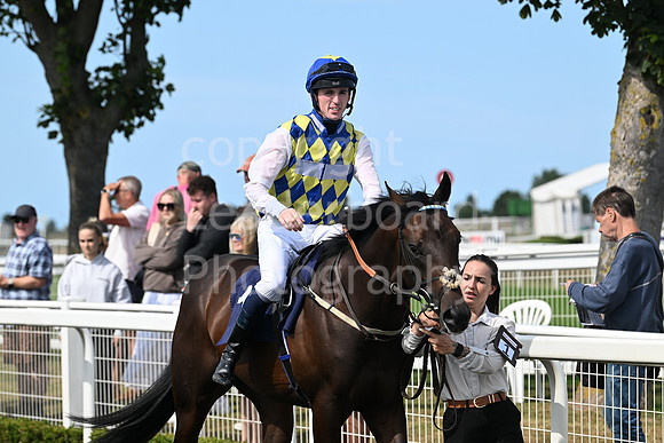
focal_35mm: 170
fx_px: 3136
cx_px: 332
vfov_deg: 8.1
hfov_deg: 12.1
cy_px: 222
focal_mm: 170
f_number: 5.6
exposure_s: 1/2000
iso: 400
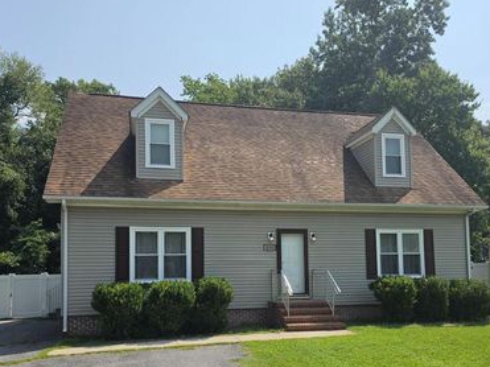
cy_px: 240
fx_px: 439
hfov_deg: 58.3
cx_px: 258
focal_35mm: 31
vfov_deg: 44.9
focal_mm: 6.5
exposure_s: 1/7939
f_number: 1.4
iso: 50
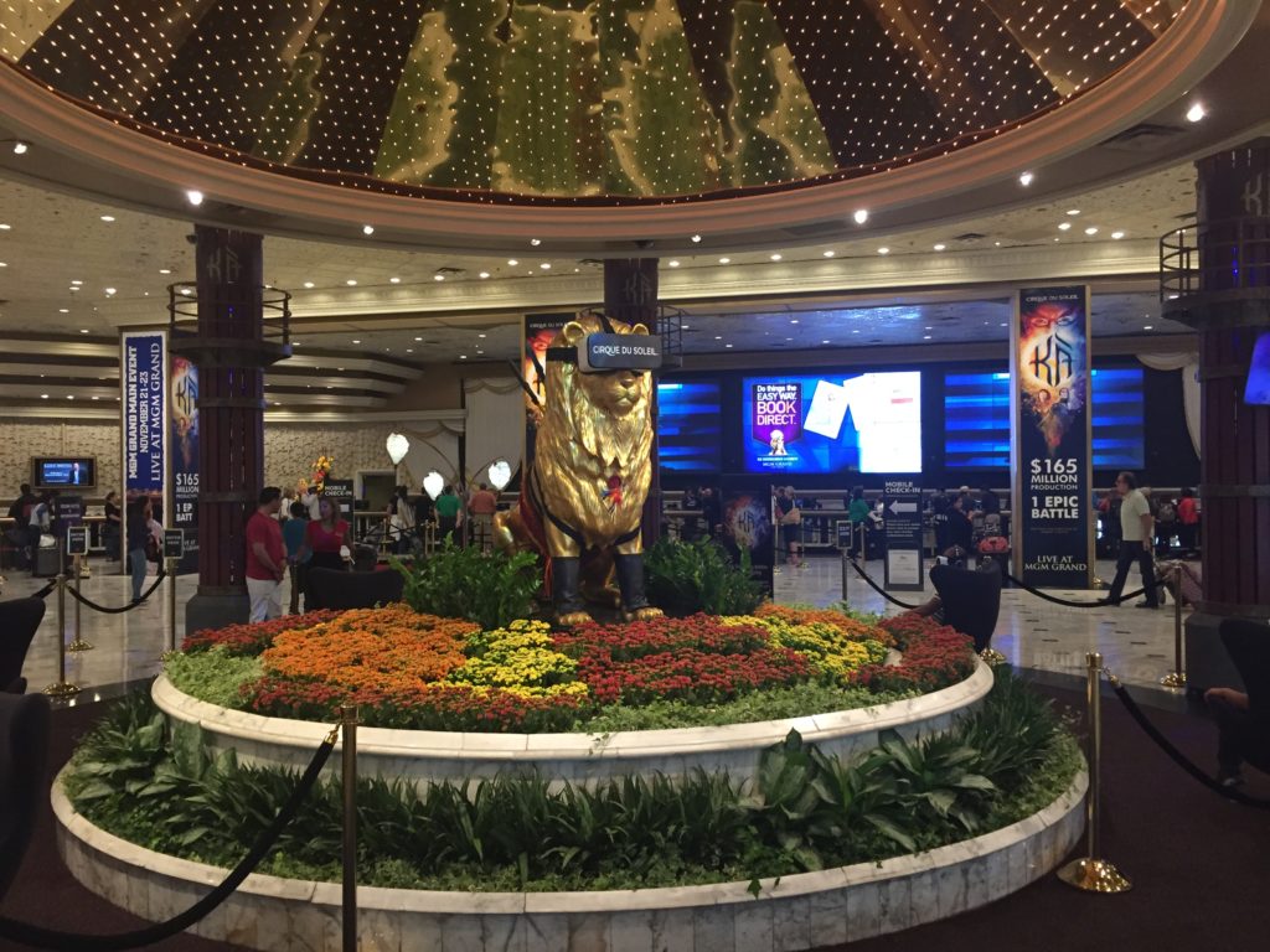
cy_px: 476
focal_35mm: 29
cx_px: 635
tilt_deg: -1.3
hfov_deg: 61.7
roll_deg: +0.4
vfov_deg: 48.2
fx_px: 1064
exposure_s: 1/30
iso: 160
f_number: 2.2
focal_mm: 4.15
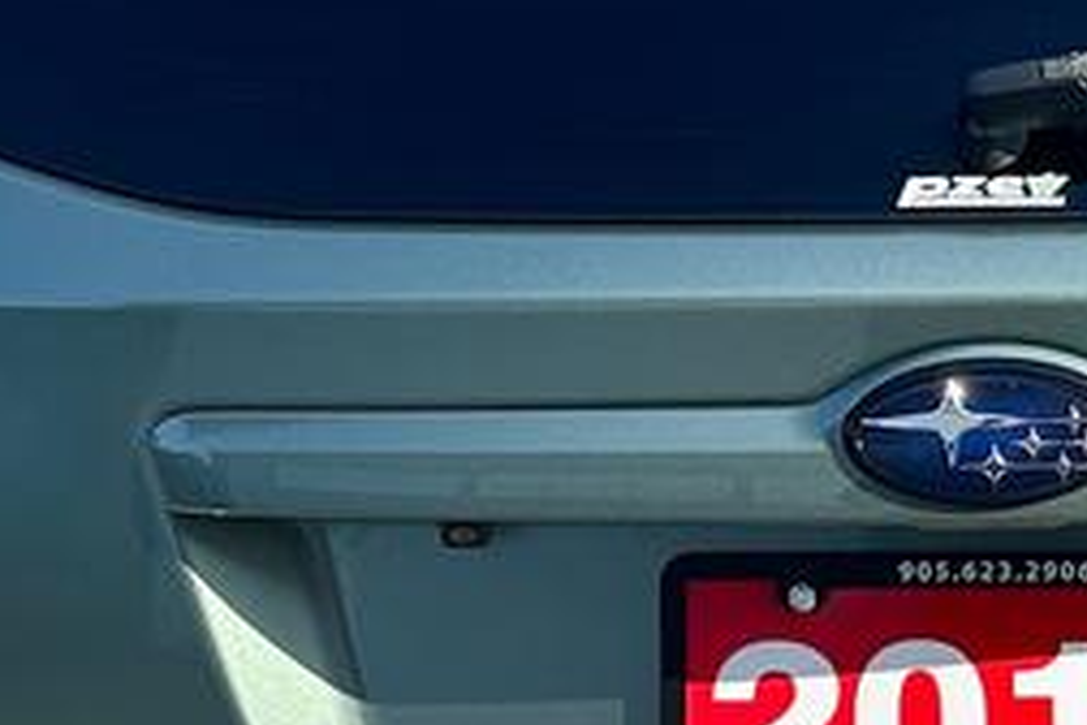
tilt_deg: -12.7
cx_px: 953
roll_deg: +0.0
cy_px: 388
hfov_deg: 16.0
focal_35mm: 127
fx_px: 3834
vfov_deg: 10.8
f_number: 1.78
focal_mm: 6.86
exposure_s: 1/2028
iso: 80
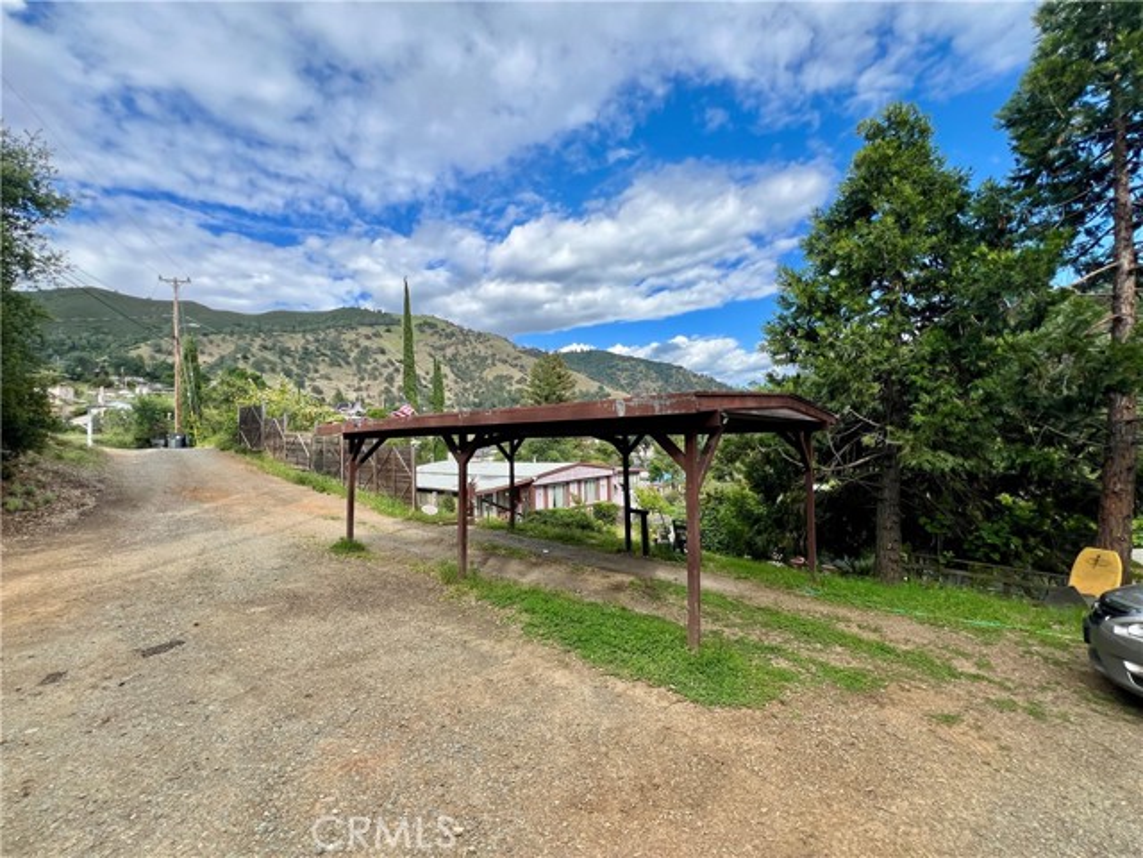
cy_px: 429
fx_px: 429
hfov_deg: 106.2
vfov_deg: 89.9
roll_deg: +3.0
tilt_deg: +1.6
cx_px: 572
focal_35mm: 13
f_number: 1.8
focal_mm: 1.57
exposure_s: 1/874
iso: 32
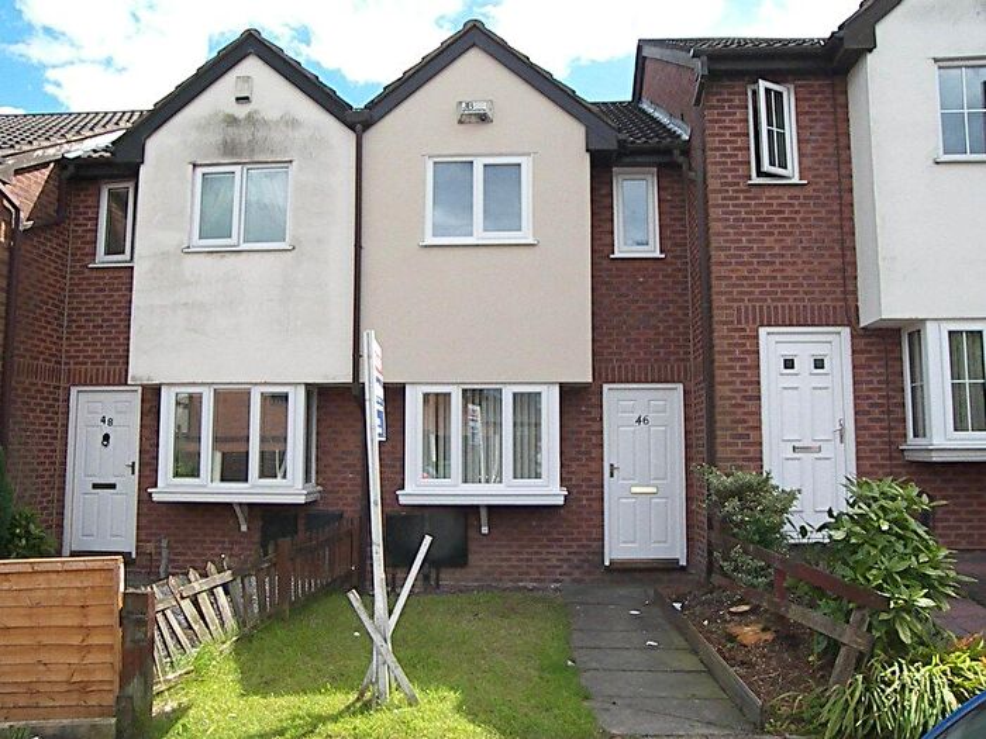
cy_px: 370
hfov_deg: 60.0
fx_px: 855
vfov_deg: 46.8
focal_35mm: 30
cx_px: 493
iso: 400
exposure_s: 1/4000
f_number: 4
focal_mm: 6.3
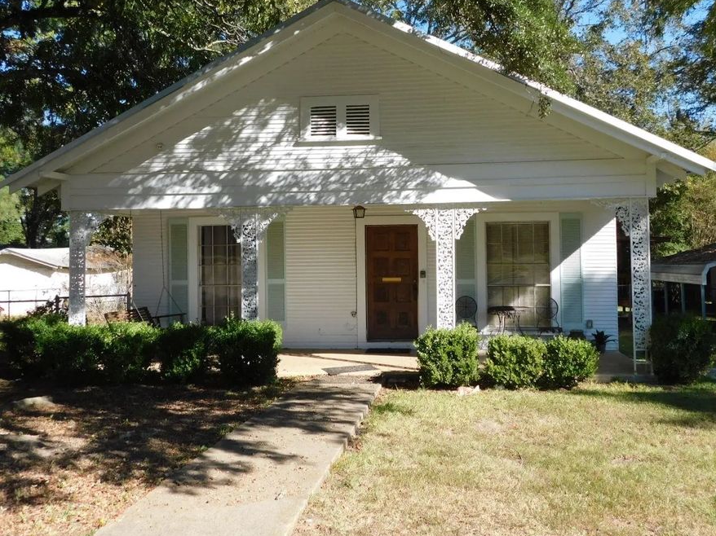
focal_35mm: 35
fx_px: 724
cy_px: 226
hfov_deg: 52.6
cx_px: 365
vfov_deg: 40.6
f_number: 3.2
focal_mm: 5.3
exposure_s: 1/640
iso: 125
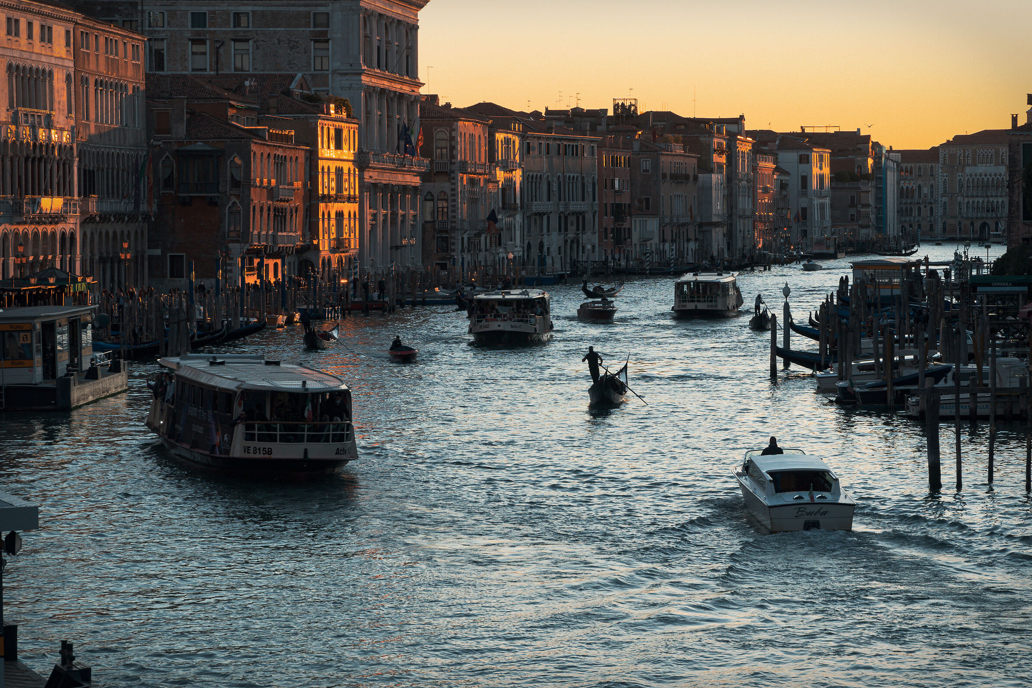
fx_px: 2566
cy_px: 342
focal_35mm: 90
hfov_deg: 22.7
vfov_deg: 15.3
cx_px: 521
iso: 100
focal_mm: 59
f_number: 8
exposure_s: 1/125
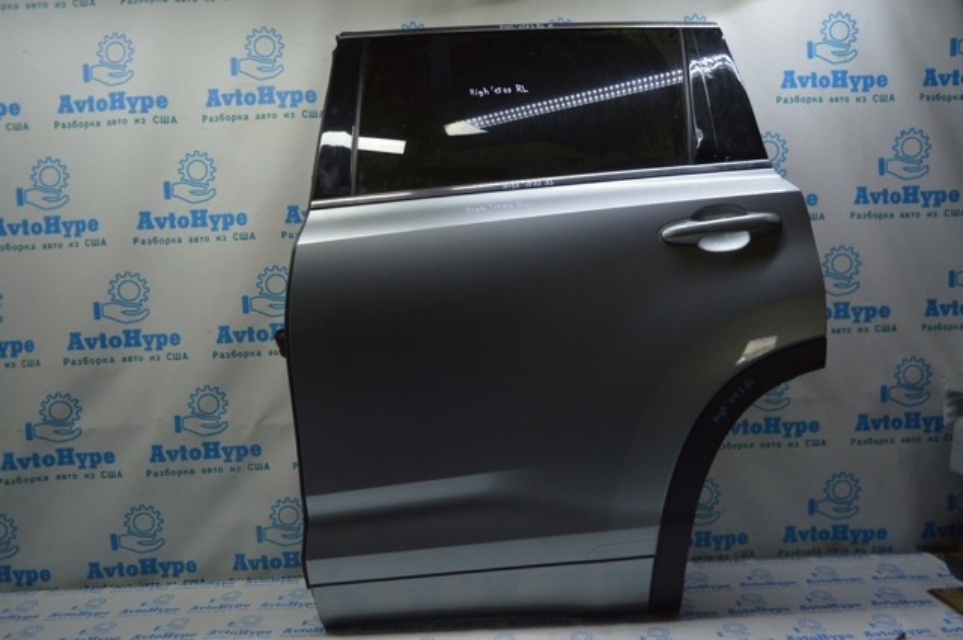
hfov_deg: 67.4
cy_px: 320
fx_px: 721
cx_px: 482
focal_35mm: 27
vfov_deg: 47.8
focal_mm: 18
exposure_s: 1/200
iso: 400
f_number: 3.5
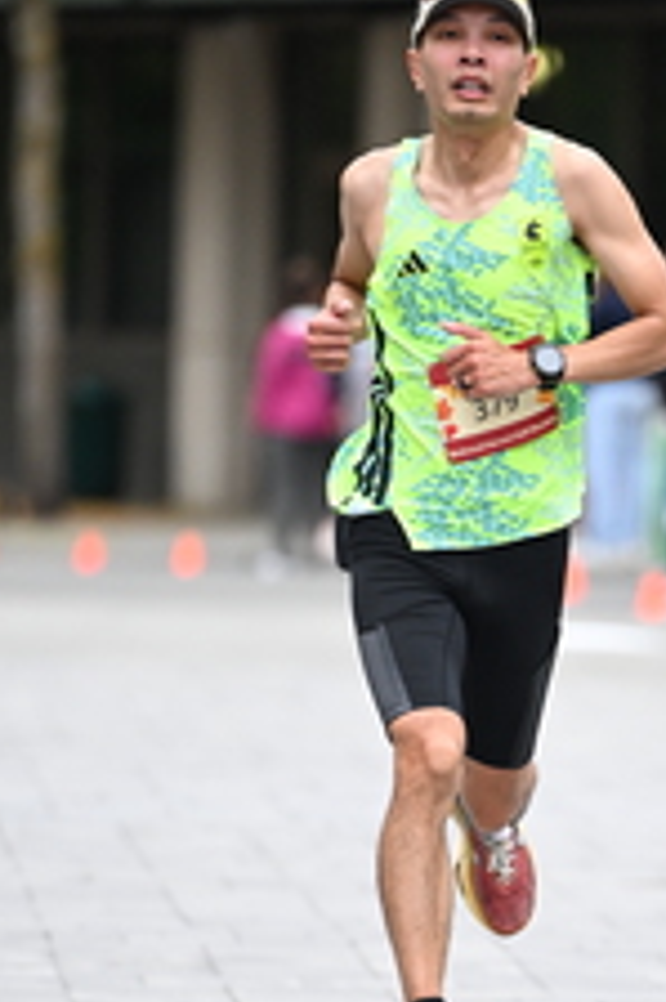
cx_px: 534
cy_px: 756
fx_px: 13673
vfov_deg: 4.2
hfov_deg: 2.8
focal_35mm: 492
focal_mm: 200
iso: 1600
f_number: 2.8
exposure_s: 1/1250
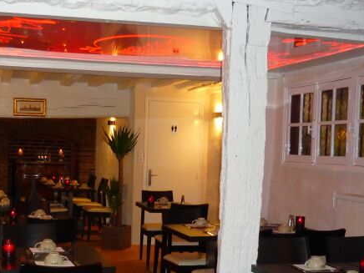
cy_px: 172
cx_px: 103
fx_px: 557
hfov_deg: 35.6
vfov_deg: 27.4
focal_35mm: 53
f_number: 2.8
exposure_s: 1/30
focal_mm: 5.5
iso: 250
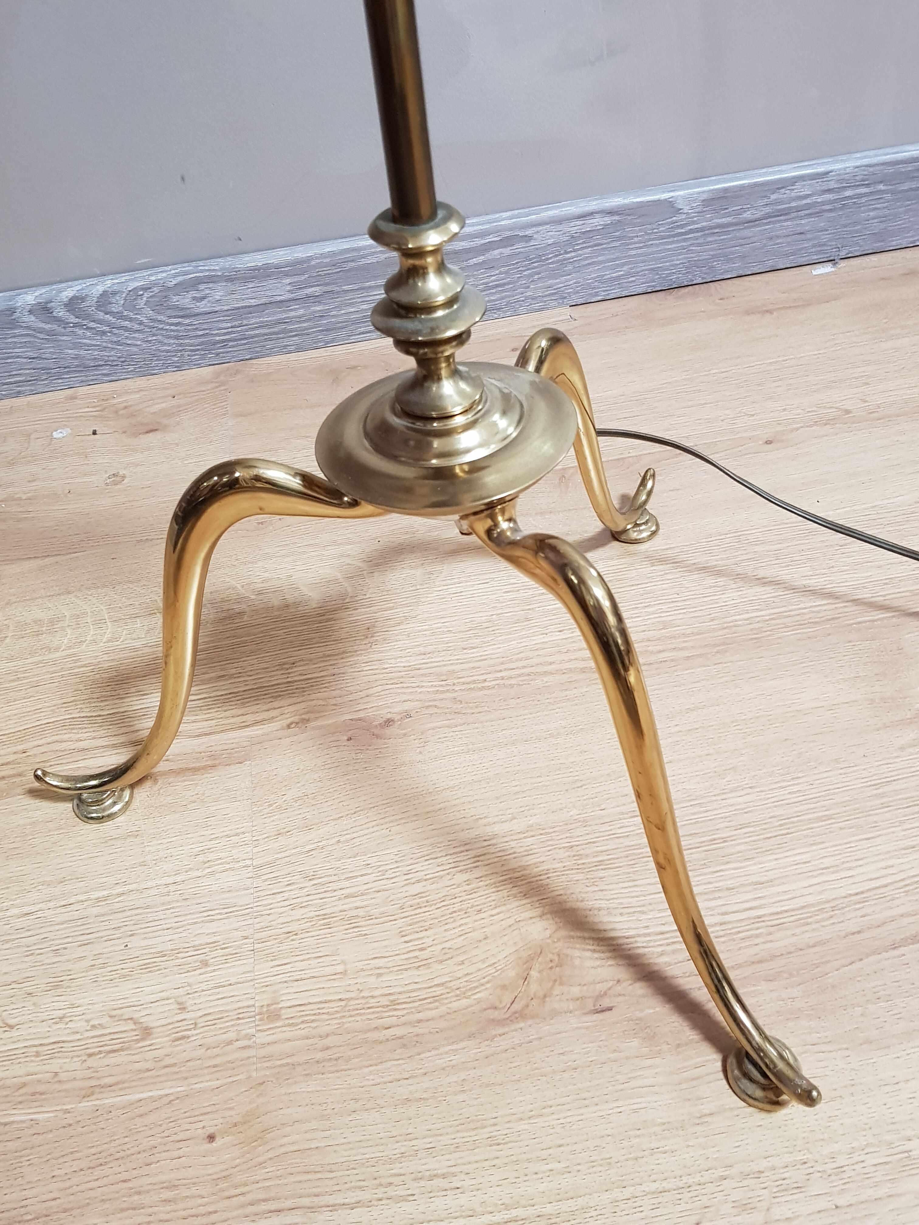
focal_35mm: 26
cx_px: 460
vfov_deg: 67.3
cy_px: 612
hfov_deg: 53.1
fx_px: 920
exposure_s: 1/19
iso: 200
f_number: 1.7
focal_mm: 4.2
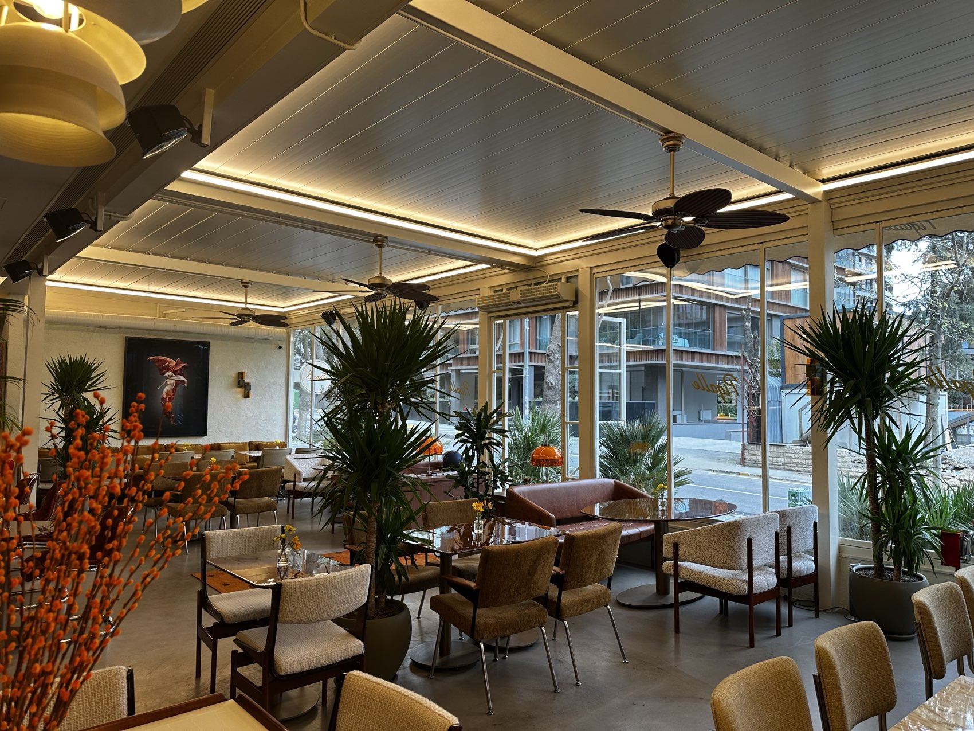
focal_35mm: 24
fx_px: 675
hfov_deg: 71.6
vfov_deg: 56.8
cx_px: 487
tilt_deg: +2.9
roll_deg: -0.9
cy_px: 366
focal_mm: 6.86
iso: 100
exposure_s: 1/100
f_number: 1.78
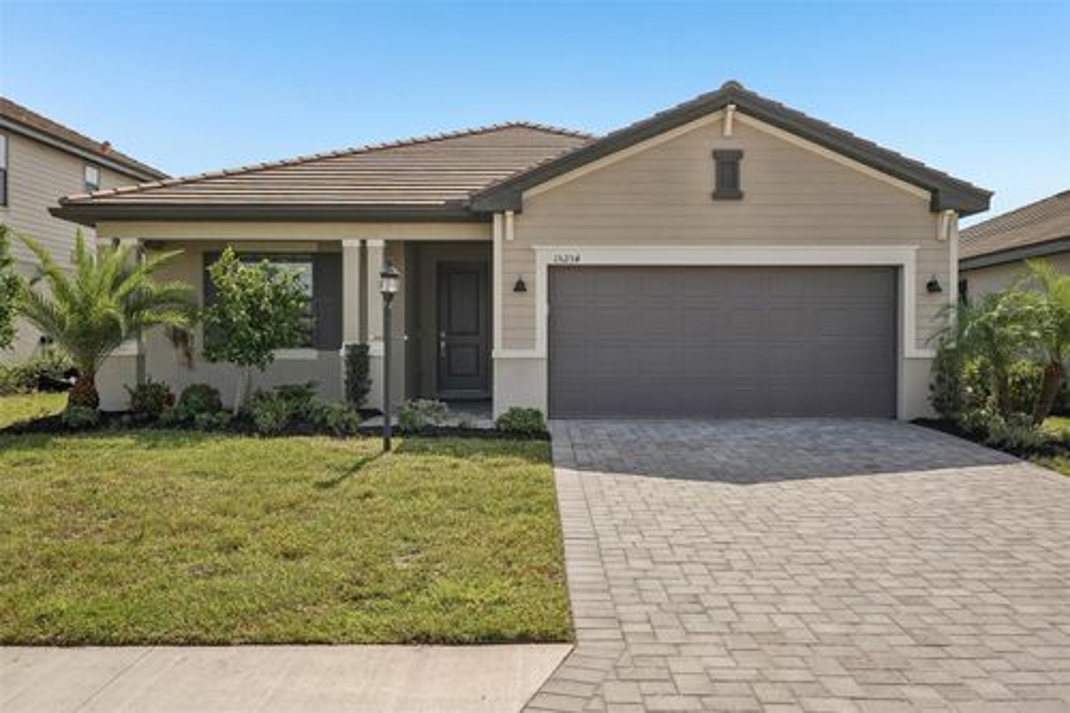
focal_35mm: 31
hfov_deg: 60.3
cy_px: 356
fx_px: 921
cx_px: 535
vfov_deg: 42.3
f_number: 8
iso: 400
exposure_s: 1/640
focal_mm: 31
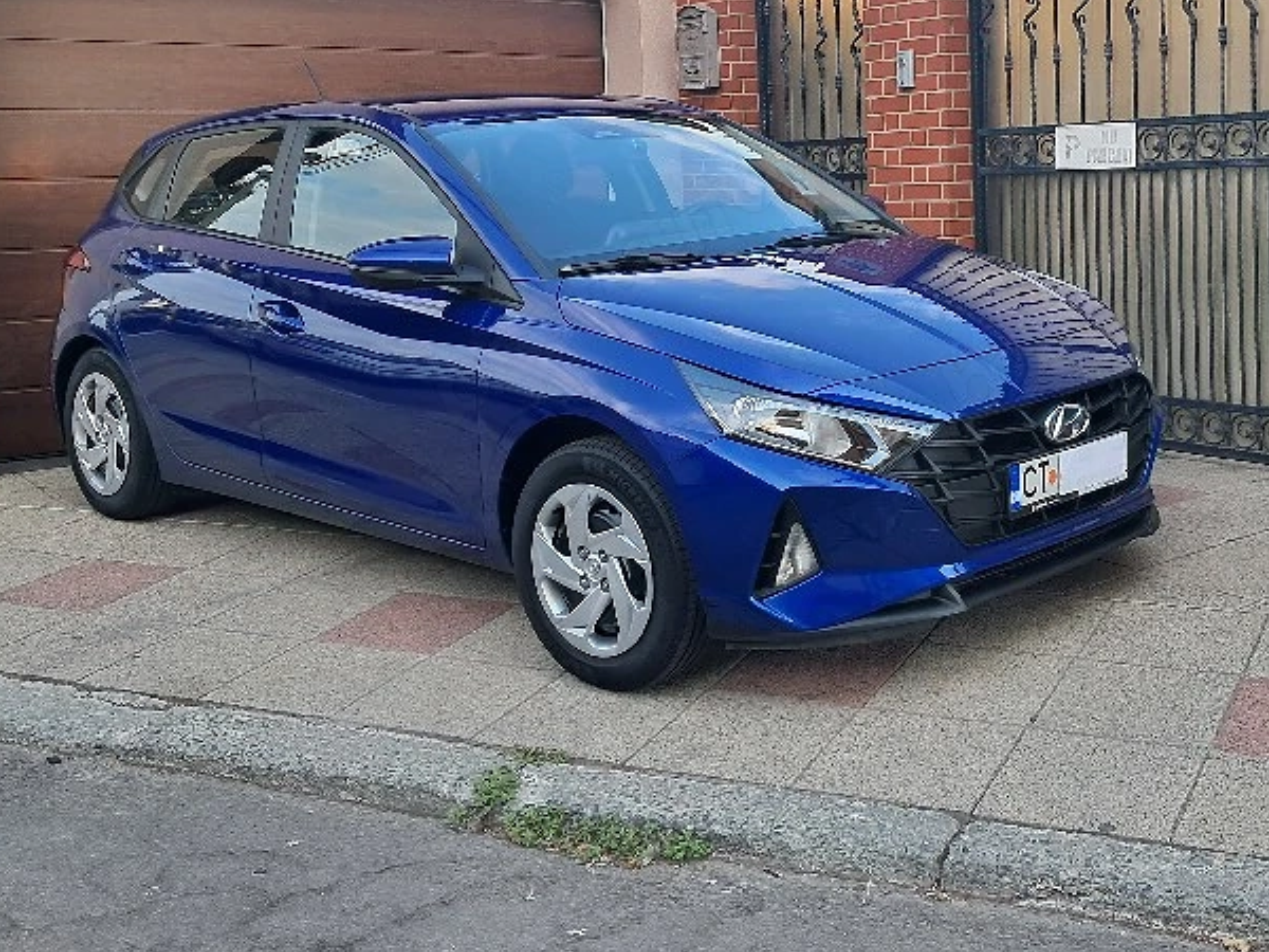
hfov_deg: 41.6
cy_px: 273
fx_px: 1650
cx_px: 827
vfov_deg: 31.8
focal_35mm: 45
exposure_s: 1/185
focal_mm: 4
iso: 50
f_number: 1.8
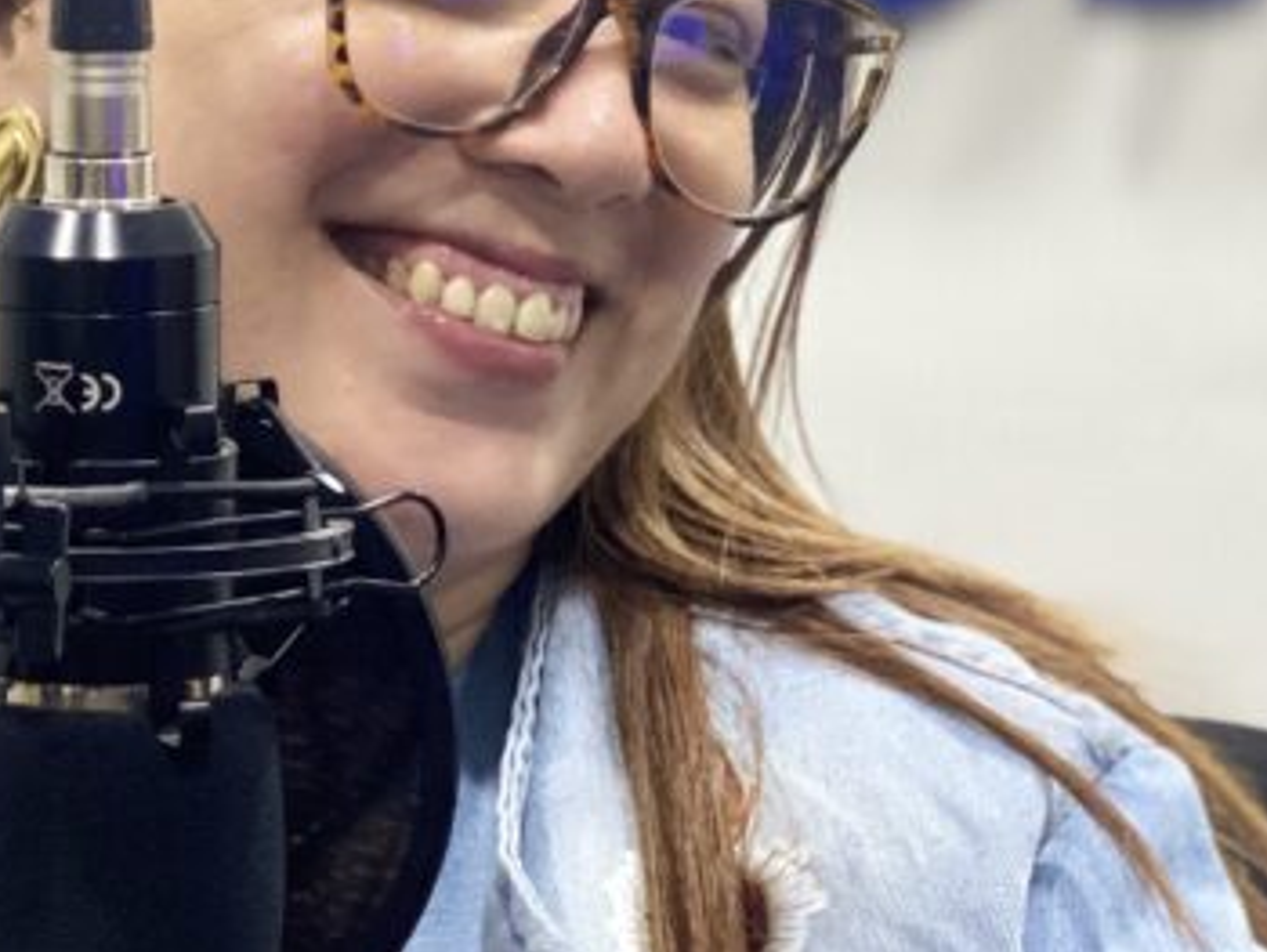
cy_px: 358
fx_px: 5567
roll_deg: -0.2
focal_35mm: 152
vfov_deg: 9.8
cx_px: -279
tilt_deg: +0.6
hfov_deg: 12.7
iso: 250
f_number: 2
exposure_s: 1/40
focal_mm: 6
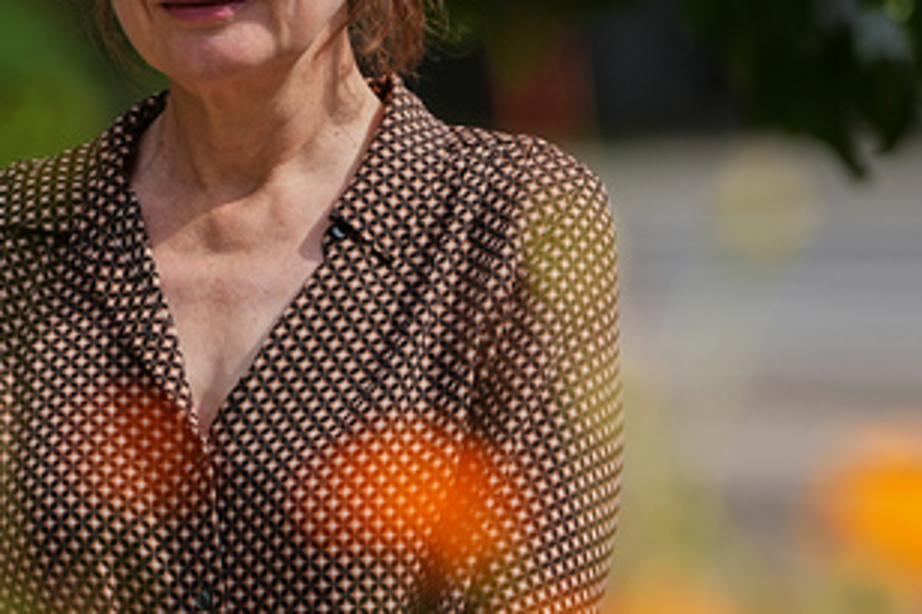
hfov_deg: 3.6
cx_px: 30
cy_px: 479
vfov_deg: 2.4
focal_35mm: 576
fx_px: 14743
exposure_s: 1/2000
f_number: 2.8
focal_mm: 173
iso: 125
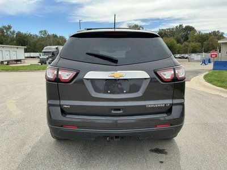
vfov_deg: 49.7
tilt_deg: -7.4
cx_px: 114
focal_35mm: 28
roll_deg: +1.1
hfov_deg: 63.4
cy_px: 85
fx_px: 184
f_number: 1.8
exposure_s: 1/1250
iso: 25
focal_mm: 3
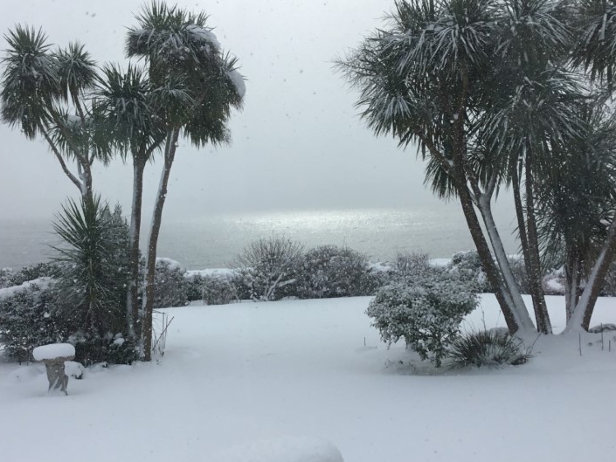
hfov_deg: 42.0
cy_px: 276
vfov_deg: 32.1
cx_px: 285
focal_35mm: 45
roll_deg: +2.1
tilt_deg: -4.0
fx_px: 801
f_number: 2.4
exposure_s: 1/1131
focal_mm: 3.3
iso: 25
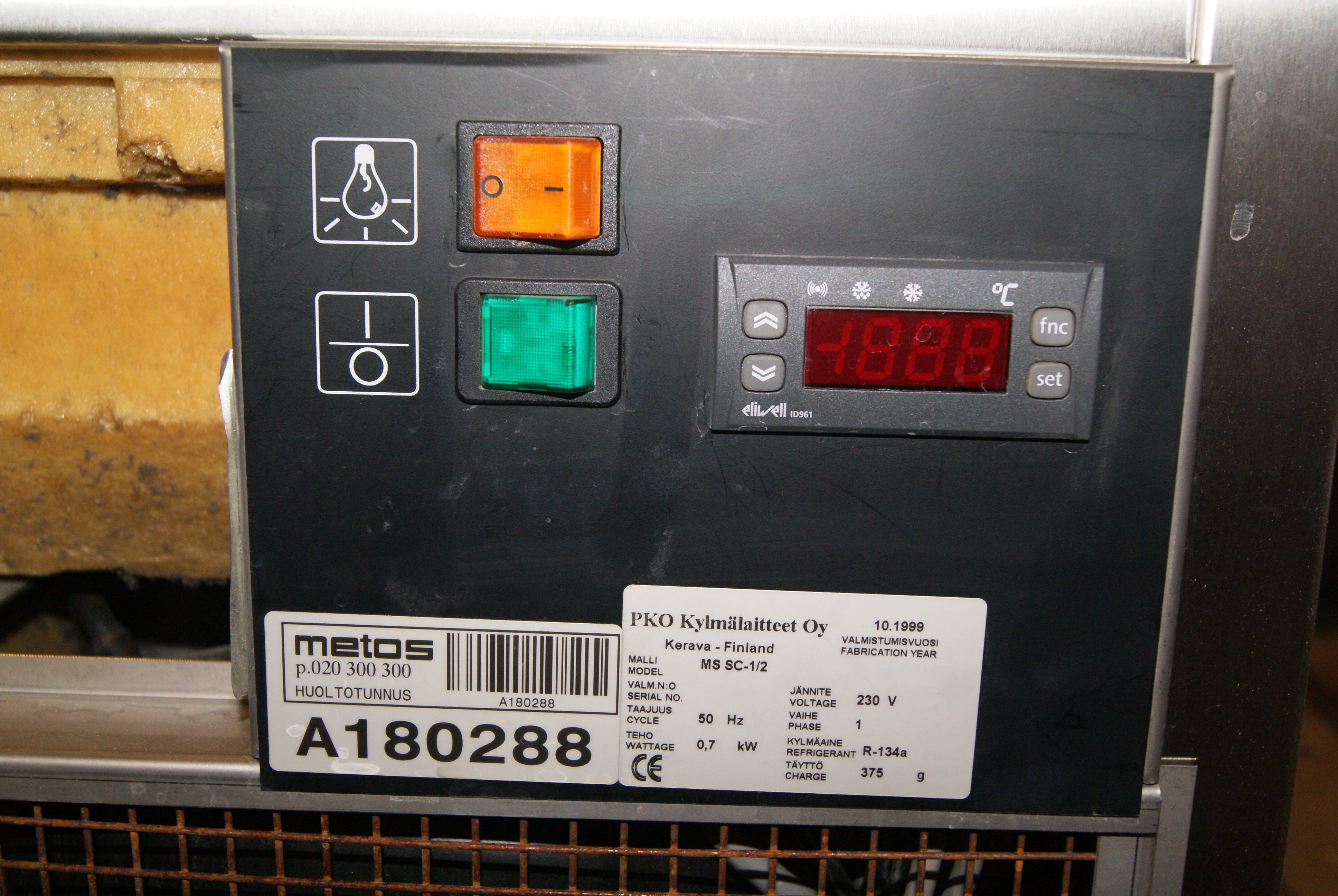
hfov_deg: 49.5
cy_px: 448
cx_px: 669
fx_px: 1451
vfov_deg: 34.3
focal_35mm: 39
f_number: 5.6
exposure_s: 1/60
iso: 400
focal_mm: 26
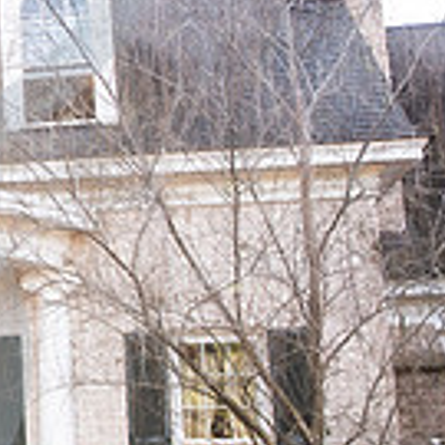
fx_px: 1280
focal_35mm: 88
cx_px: -356
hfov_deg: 16.5
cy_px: 209
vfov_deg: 19.7
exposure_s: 1/200
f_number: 2.8
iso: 100
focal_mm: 24
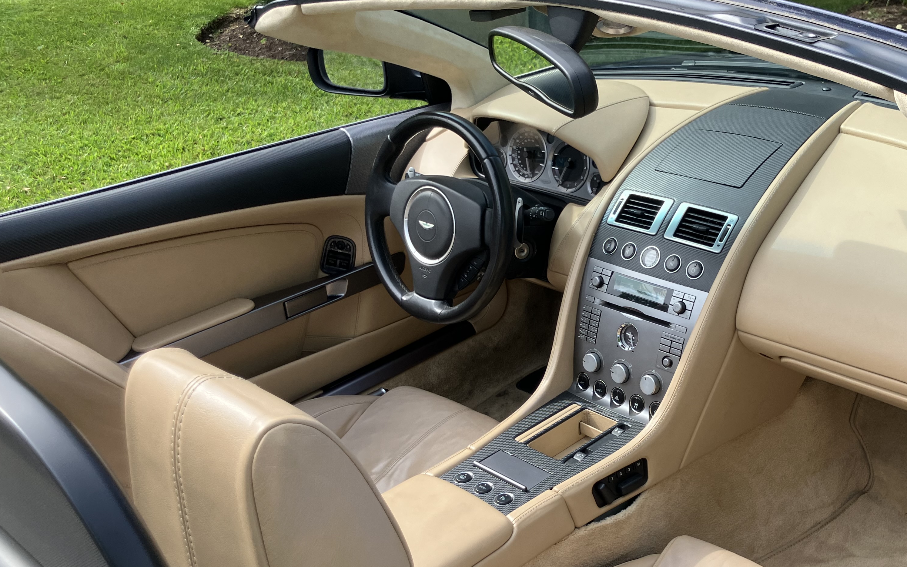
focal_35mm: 40
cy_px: 344
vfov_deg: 31.9
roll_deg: +0.4
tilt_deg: -26.3
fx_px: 989
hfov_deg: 48.5
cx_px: 603
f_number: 1.8
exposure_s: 1/450
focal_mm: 3.99
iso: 32
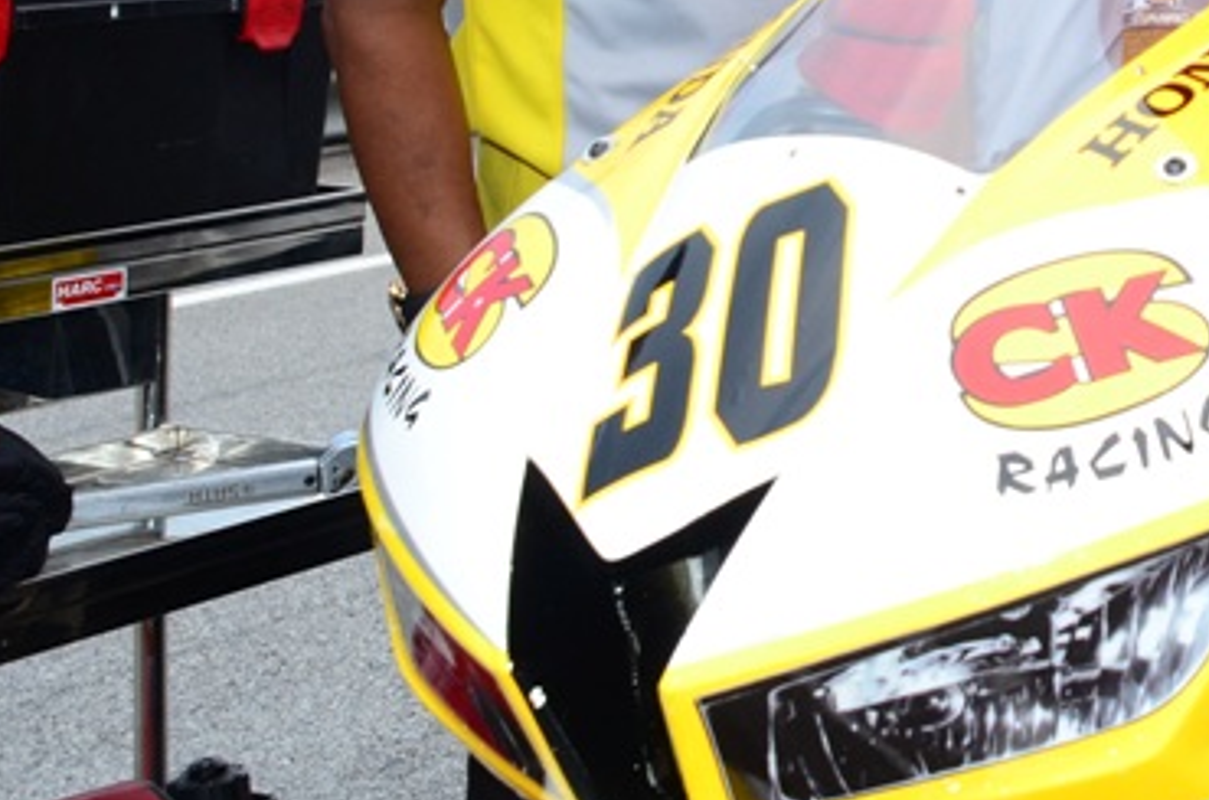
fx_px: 2815
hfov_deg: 21.7
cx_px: 1606
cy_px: -307
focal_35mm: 84
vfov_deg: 15.3
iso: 250
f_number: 7.1
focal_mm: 20
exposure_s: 1/250
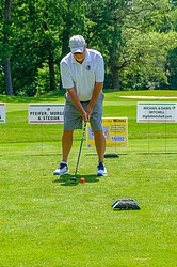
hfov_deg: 12.4
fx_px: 813
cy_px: 92
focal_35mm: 110
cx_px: 117
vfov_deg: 18.6
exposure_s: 1/250
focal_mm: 40.7
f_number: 6.4
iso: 200
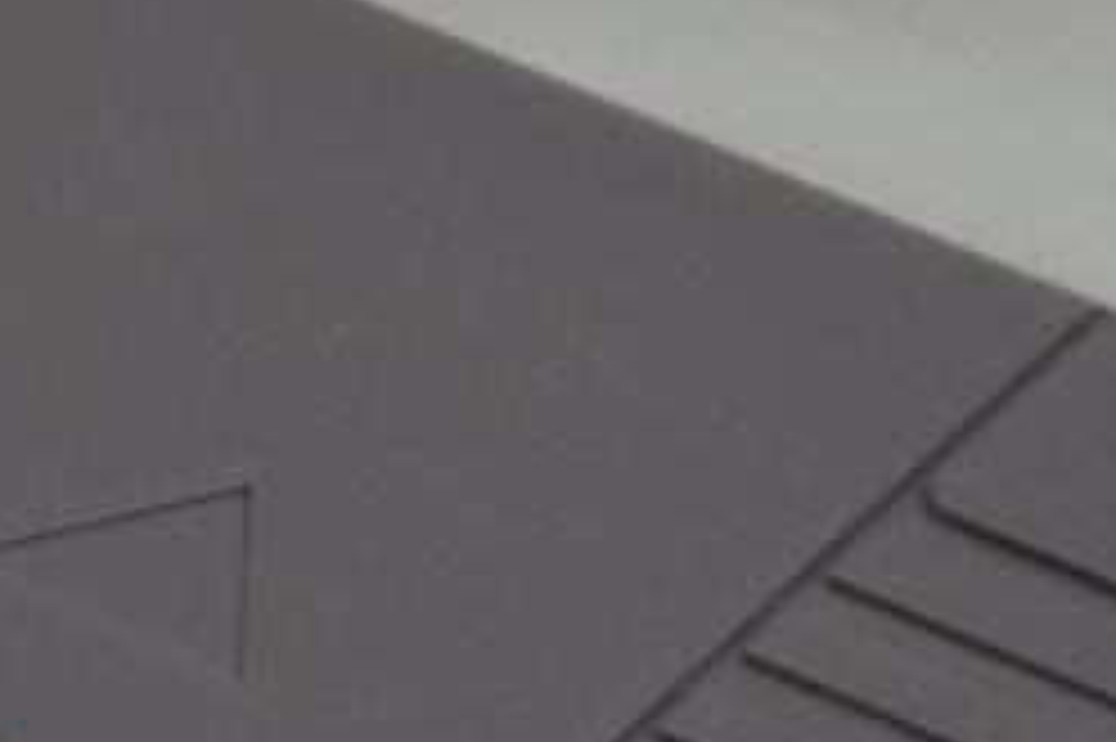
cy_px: 1675
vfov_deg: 3.1
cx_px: -1035
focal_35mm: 435
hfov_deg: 4.7
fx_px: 13476
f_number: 20
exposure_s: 1/2.5
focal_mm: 40
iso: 100
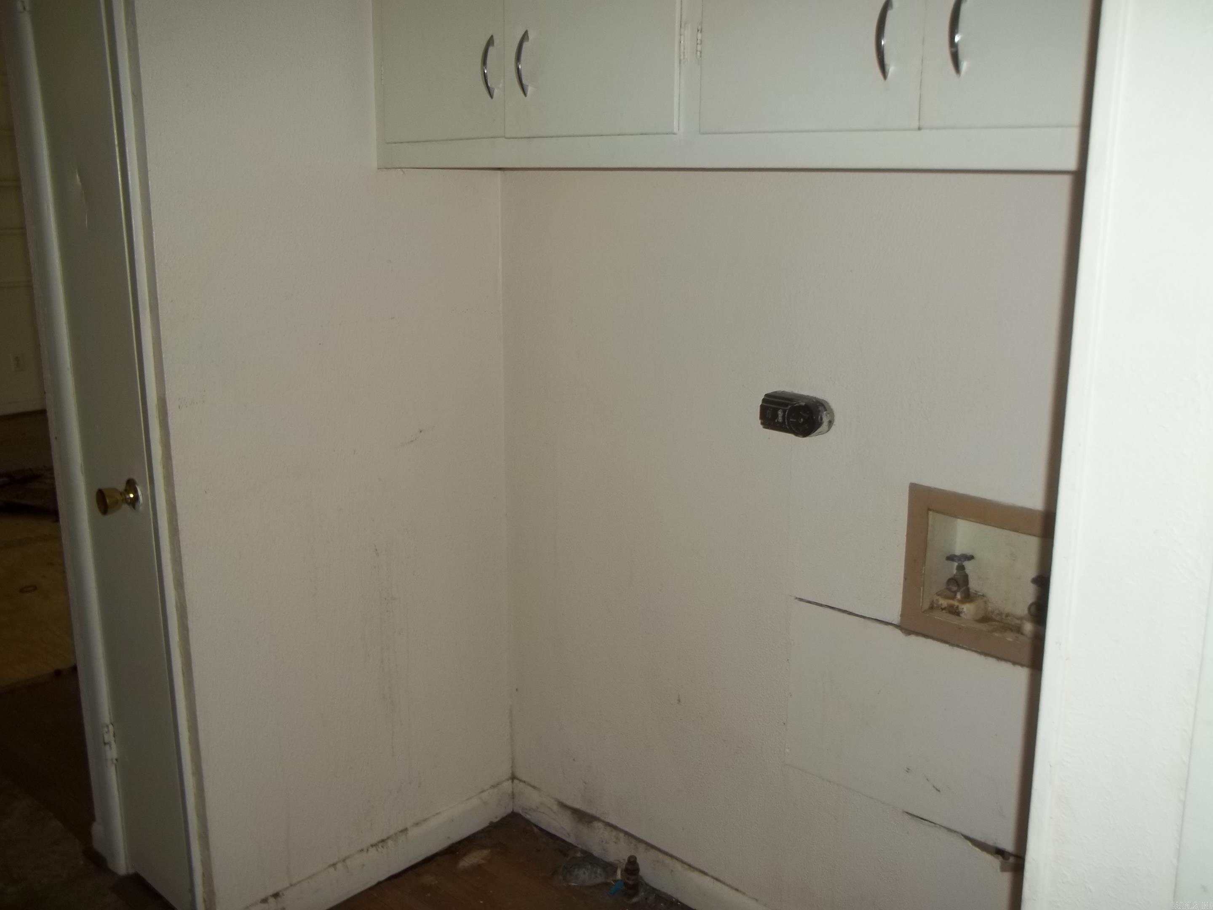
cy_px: 455
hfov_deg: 55.4
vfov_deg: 42.9
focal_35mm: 33
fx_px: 1156
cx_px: 606
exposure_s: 1/30
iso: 64
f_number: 3.3
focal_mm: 5.9
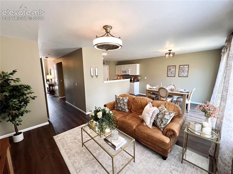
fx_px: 87
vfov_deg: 89.8
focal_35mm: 13
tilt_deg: -9.3
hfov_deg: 106.2
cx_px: 116
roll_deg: +0.0
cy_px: 87
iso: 250
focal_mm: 1.57
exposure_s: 1/120
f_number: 1.8
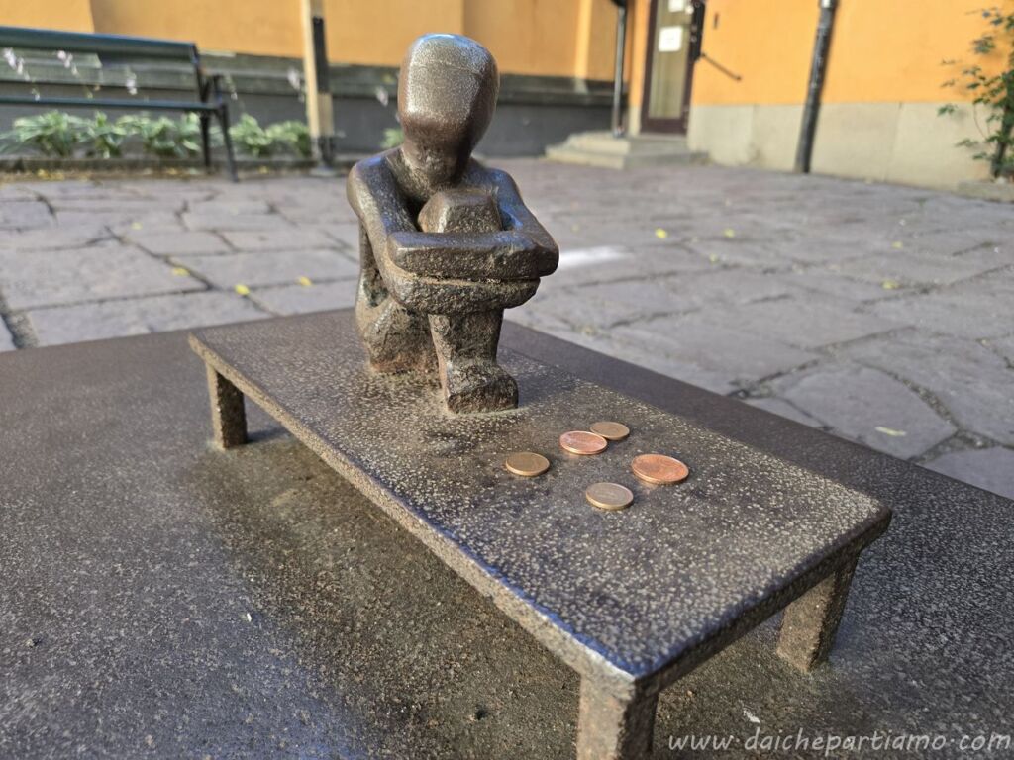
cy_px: 380
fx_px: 674
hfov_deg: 73.9
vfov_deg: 58.9
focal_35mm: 23
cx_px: 507
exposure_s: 1/100
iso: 250
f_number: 1.8
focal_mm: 5.4
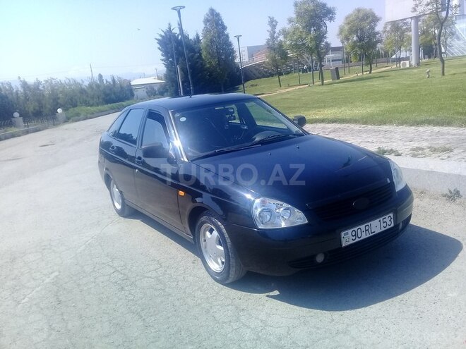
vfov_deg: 45.4
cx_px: 233
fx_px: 417
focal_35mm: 31
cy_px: 174
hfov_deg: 58.4
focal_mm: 3.3
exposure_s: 1/858
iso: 50
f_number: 2.2
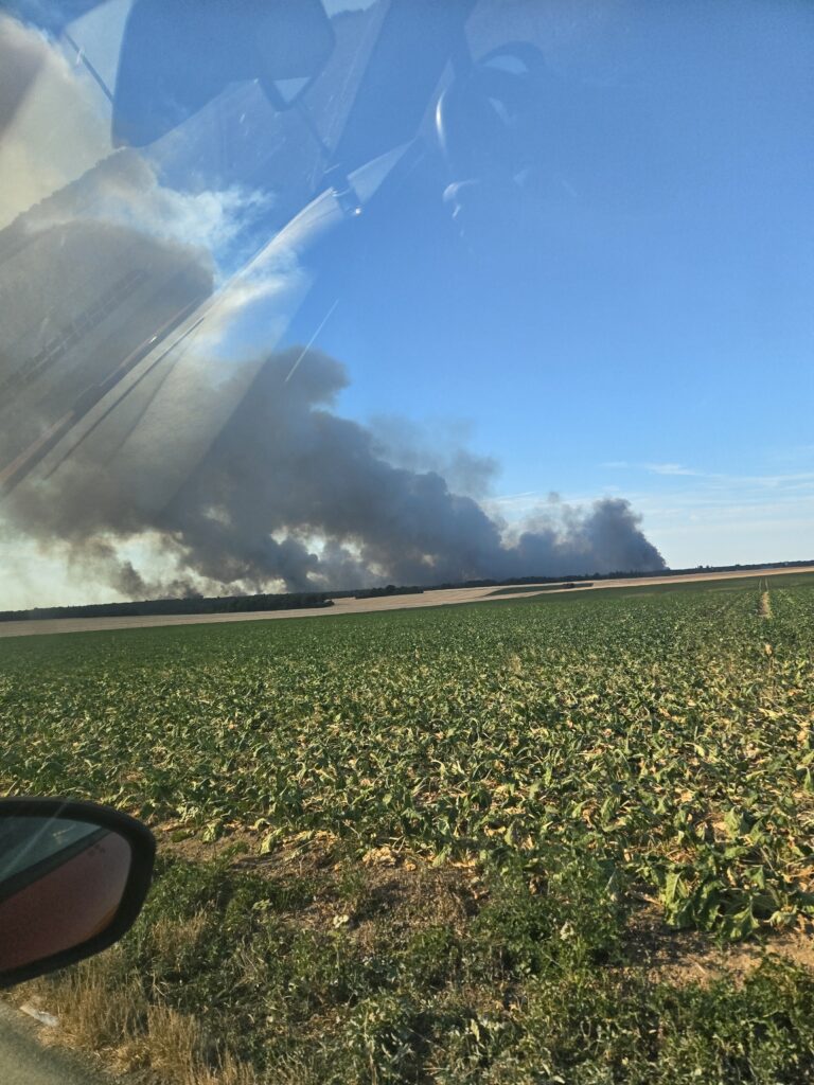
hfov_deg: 58.9
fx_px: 721
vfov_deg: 73.9
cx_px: 407
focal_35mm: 23
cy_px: 542
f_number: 1.8
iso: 80
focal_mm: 5.4
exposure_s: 1/2339
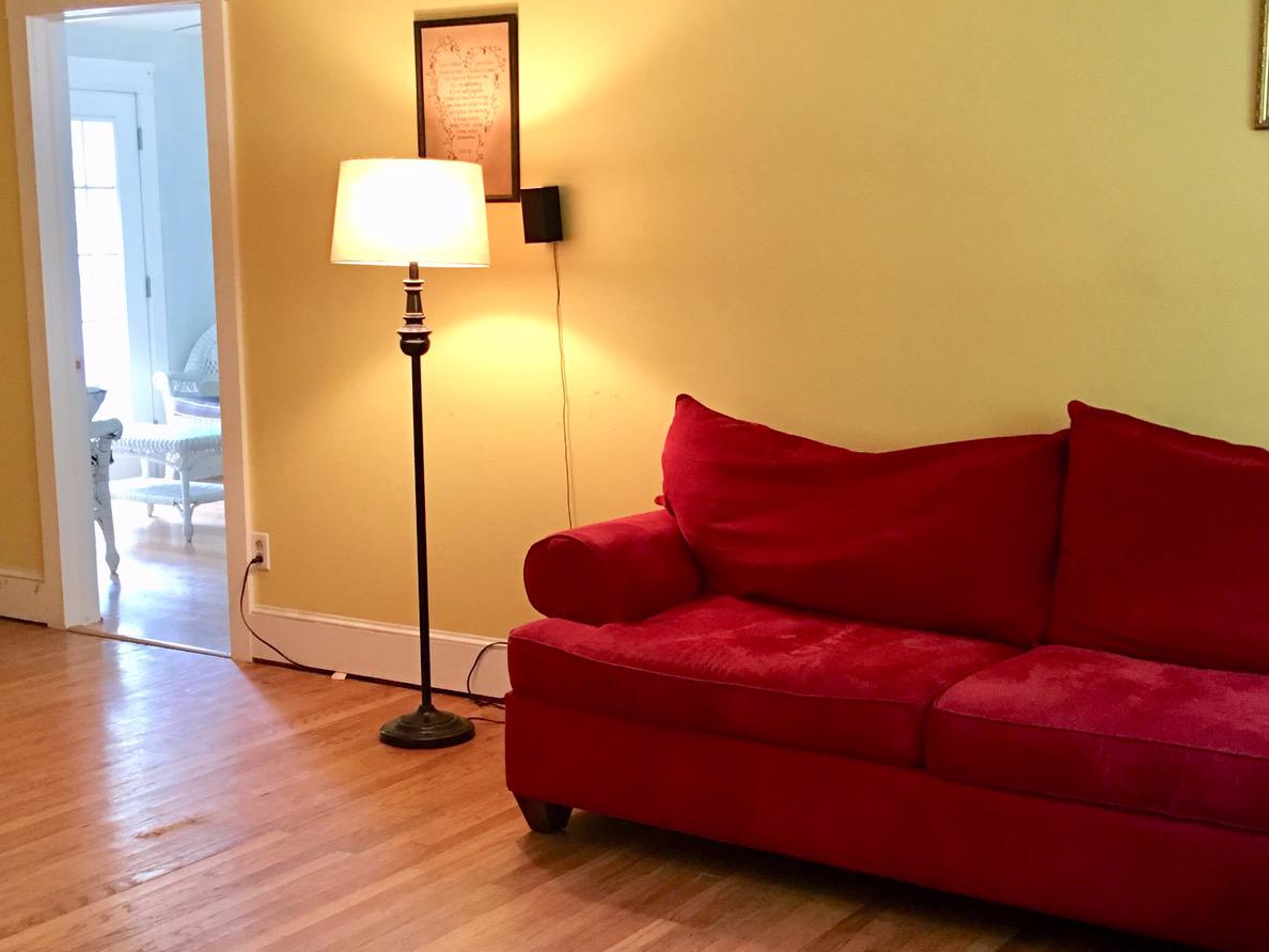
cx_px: 642
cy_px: 543
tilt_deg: -8.9
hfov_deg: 38.2
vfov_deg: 29.1
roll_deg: +0.3
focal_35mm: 50
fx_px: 1833
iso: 64
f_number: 2.2
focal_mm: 4.15
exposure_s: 1/15
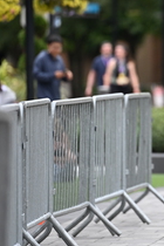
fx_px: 3574
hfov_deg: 2.6
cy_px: 82
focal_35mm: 523
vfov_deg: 3.9
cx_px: 173
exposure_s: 1/1600
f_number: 2.8
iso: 640
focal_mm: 200
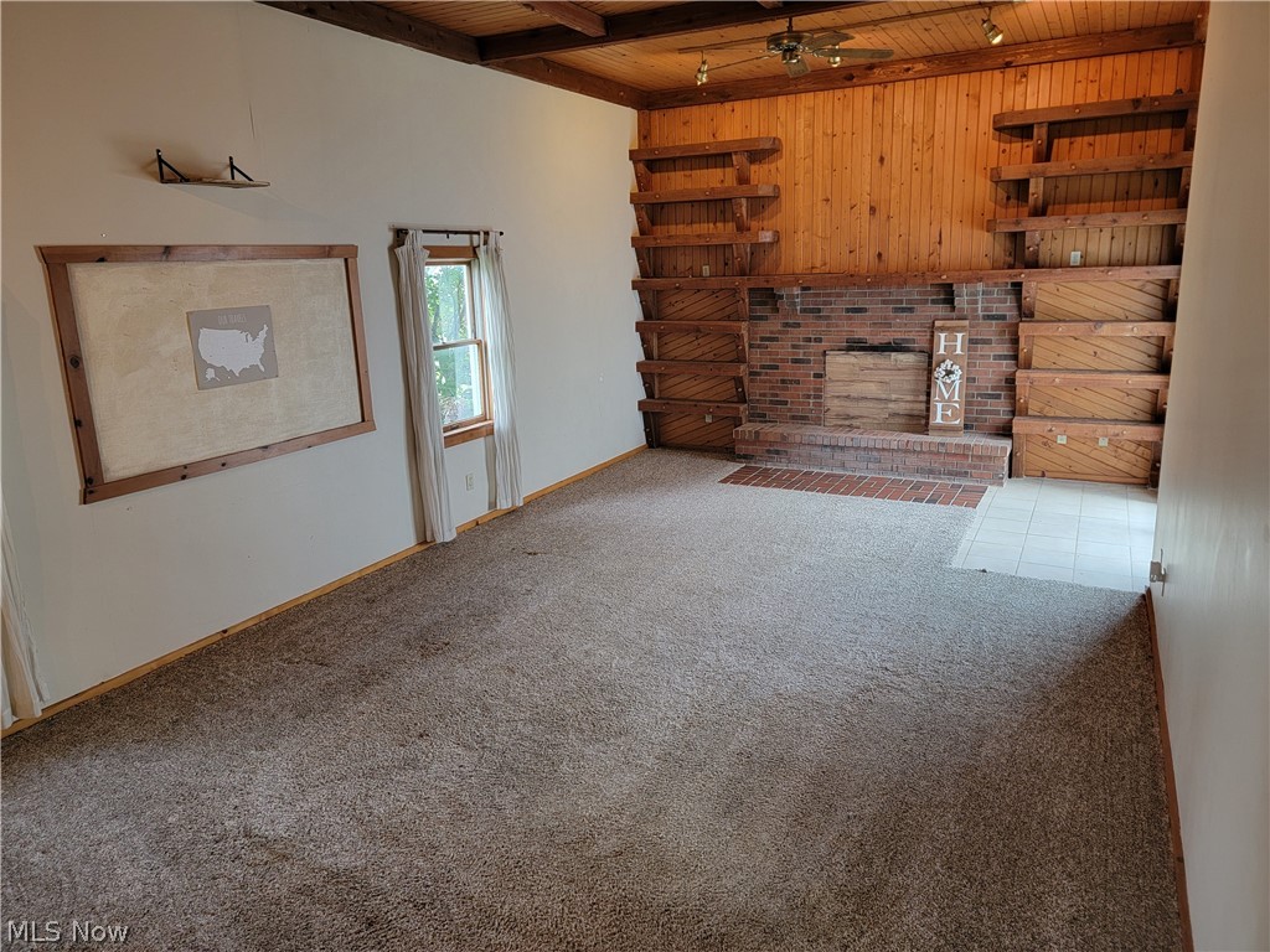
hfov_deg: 71.6
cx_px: 635
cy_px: 476
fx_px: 881
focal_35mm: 24
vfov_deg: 56.8
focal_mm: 6.7
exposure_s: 1/40
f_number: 1.8
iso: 200
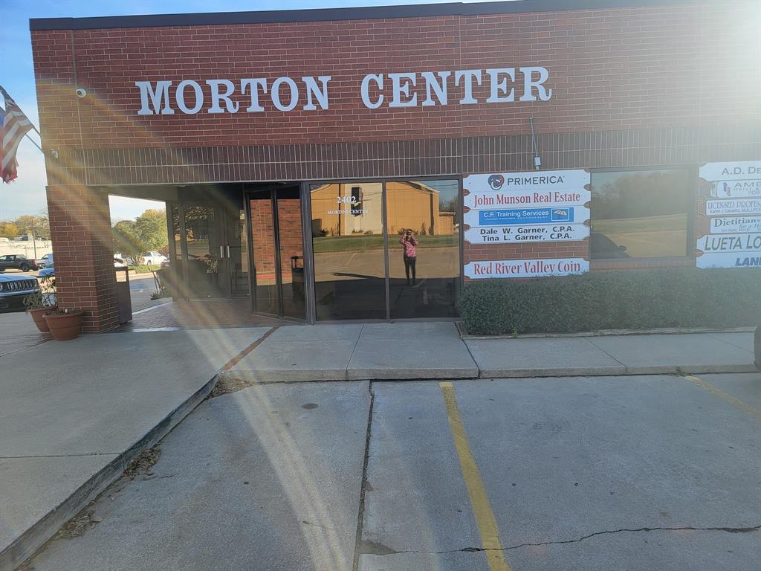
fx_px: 528
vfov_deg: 56.8
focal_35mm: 24
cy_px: 286
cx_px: 380
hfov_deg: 71.6
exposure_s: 1/257
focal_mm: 6.7
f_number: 1.8
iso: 16
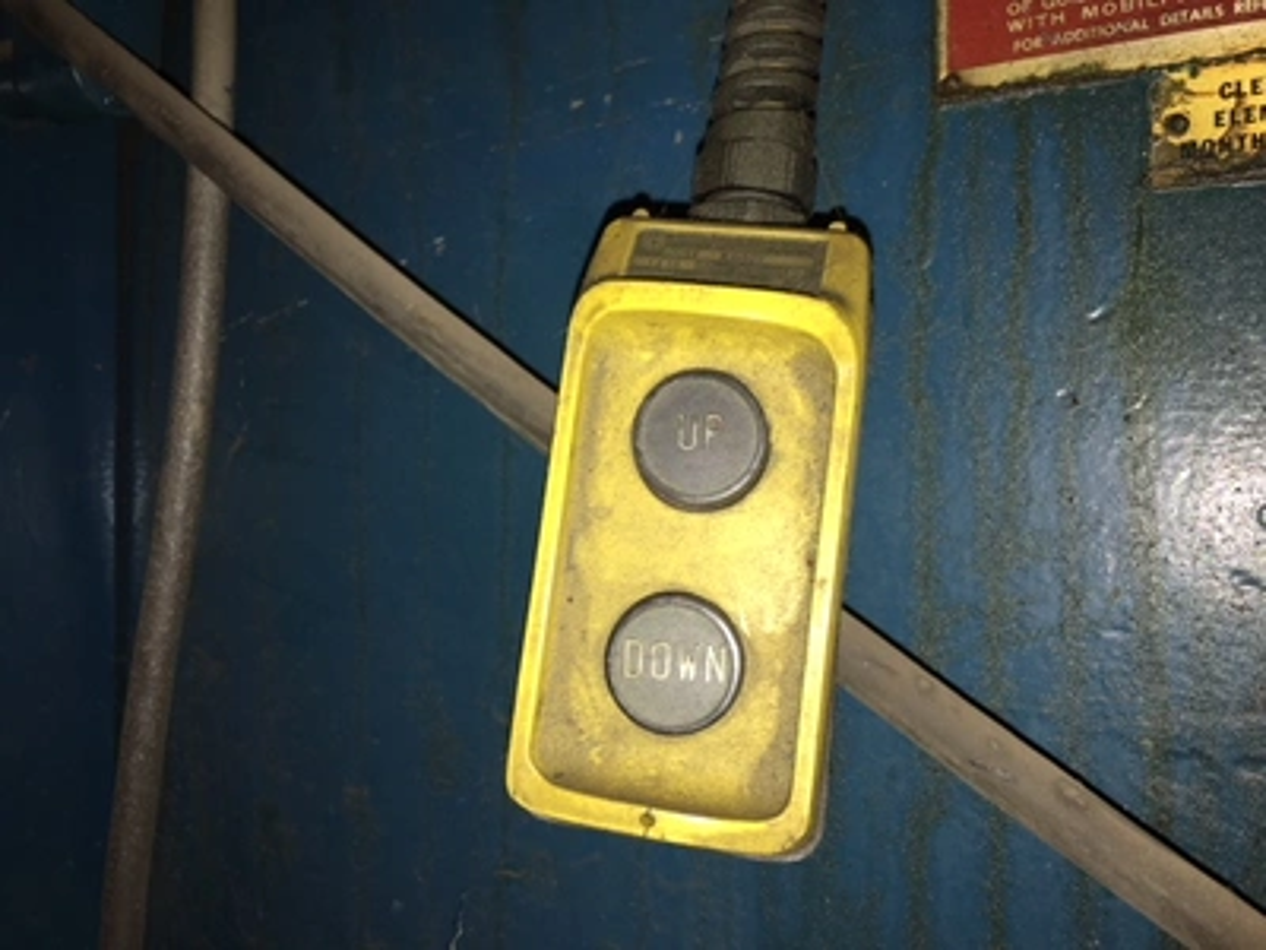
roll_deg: +0.3
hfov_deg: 61.7
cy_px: 475
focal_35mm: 29
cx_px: 633
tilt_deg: +0.0
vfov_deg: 48.2
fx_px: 1061
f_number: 2.2
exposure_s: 1/30
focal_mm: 4.15
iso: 25
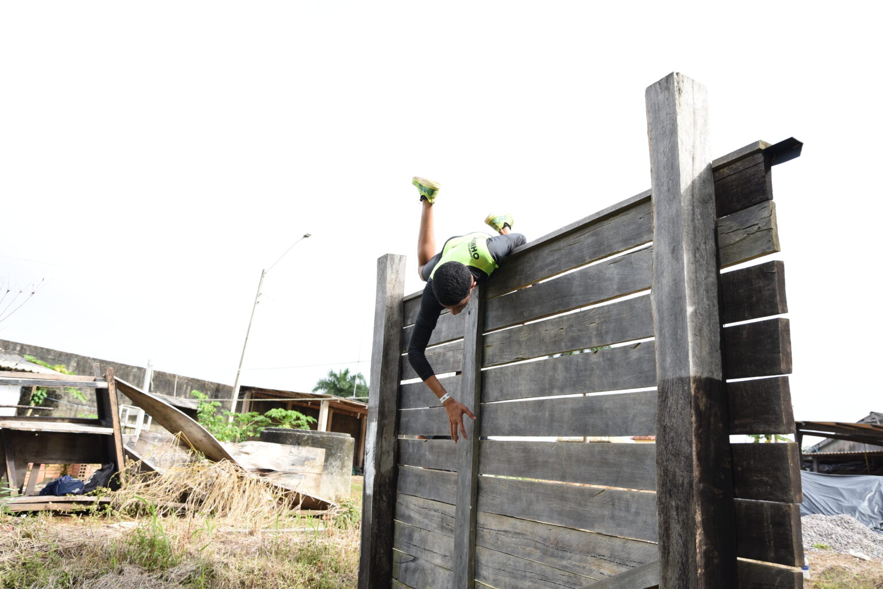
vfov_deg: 45.0
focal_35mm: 29
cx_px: 442
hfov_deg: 63.6
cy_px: 294
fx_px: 711
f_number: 4
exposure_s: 1/500
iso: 200
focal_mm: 29
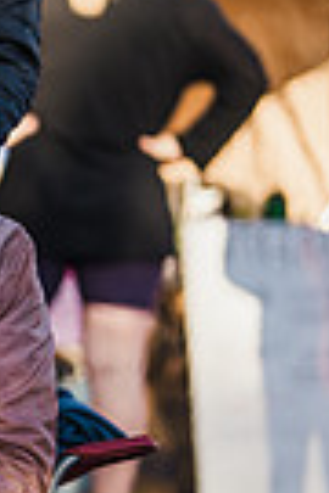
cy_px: 303
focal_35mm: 167
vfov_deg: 12.3
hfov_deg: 8.0
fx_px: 2289
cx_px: -183
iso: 125
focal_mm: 50
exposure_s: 1/1600
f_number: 1.4
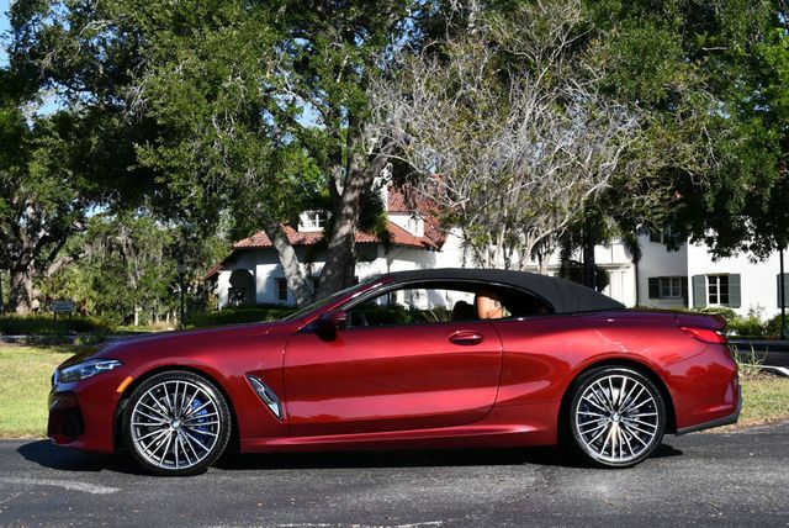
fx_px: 1141
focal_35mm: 52
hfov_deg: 38.2
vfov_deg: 26.0
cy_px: 264
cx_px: 394
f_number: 8
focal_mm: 26
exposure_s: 1/250
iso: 125
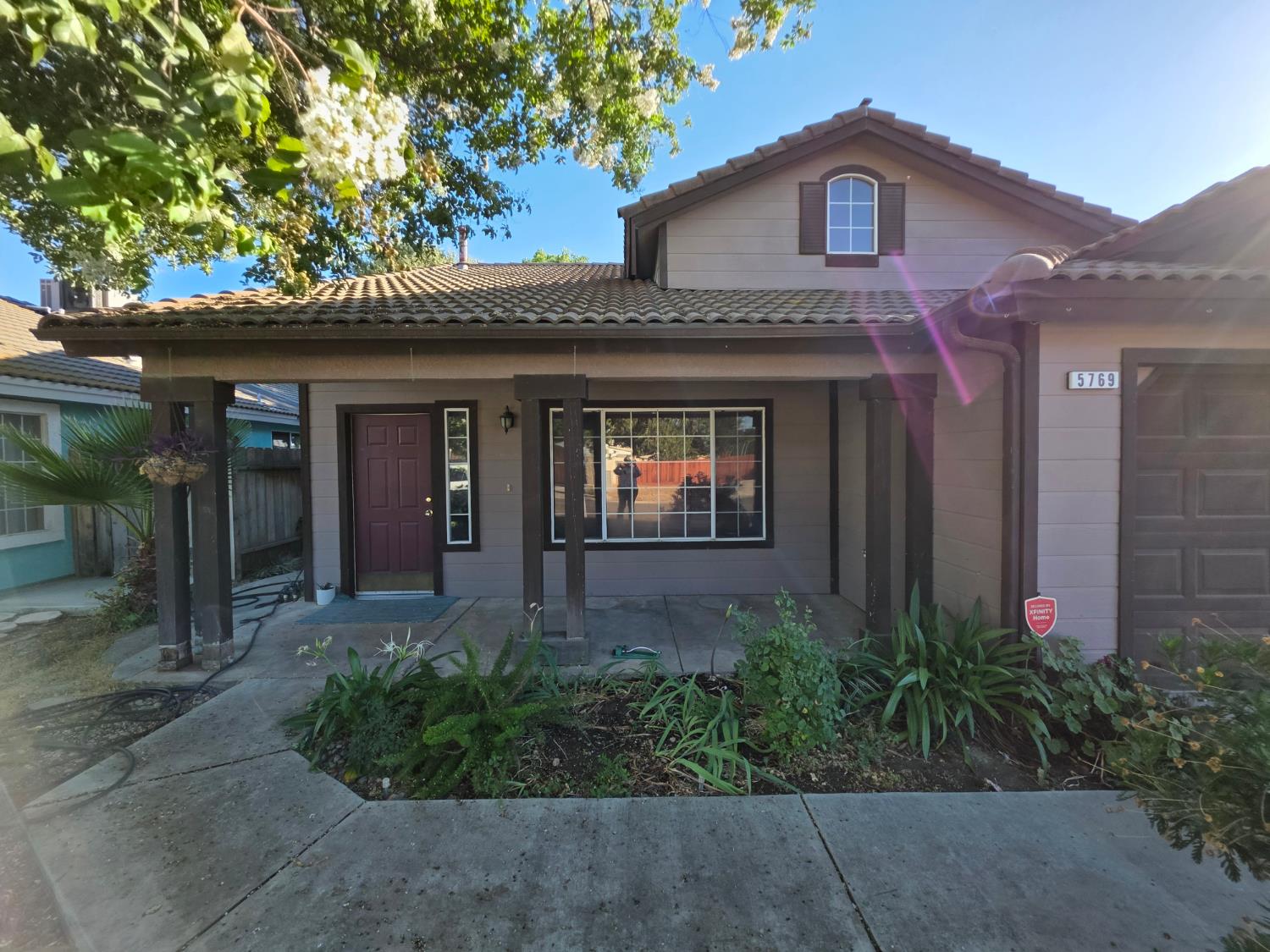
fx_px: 477
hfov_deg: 106.2
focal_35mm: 13
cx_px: 635
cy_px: 476
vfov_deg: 89.9
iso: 40
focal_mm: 2.2
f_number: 1.9
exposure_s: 1/474
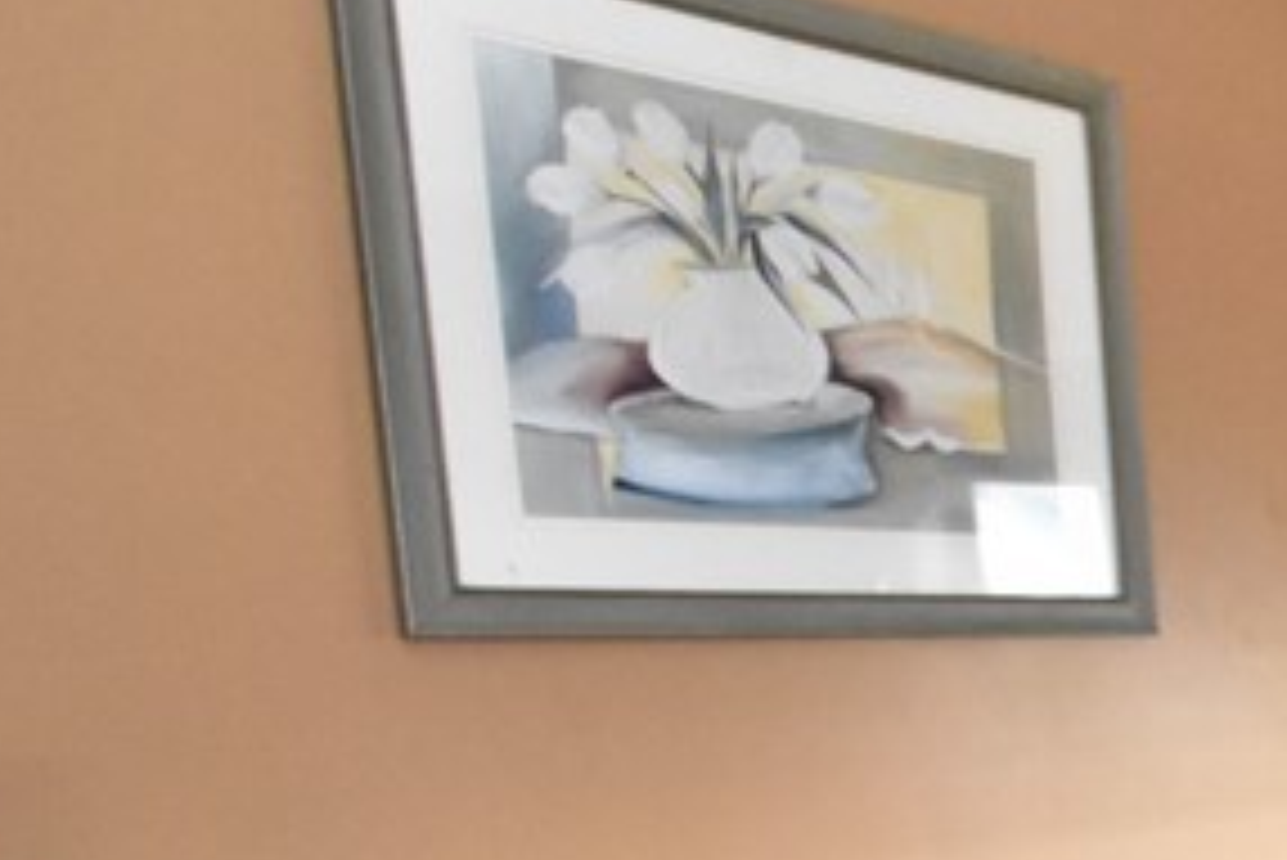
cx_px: 2300
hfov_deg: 22.0
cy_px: 905
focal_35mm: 57
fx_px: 2039
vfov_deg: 22.7
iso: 3600
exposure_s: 1/60
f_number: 9
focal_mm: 10
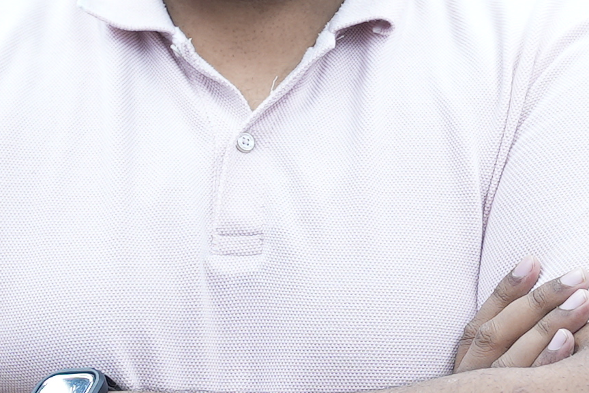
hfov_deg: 8.1
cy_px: 31
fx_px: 4141
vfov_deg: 5.4
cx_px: 214
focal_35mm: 253
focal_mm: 53.1
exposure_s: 1/50
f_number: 2.8
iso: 200
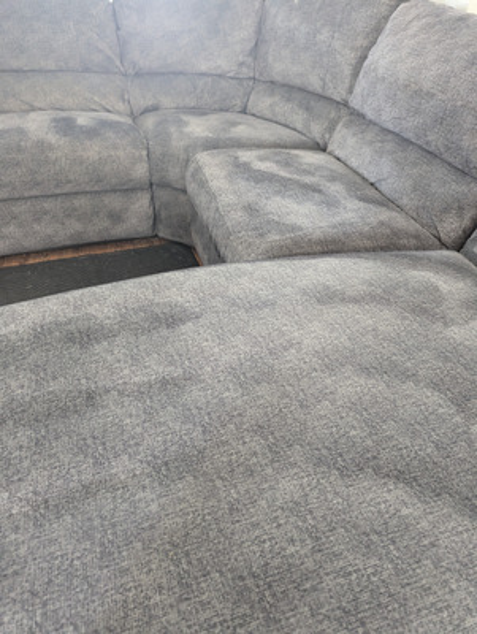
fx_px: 440
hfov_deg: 56.9
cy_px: 317
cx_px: 238
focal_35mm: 24
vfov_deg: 71.5
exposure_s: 1/38.1
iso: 2961
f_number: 1.85
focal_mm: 6.81
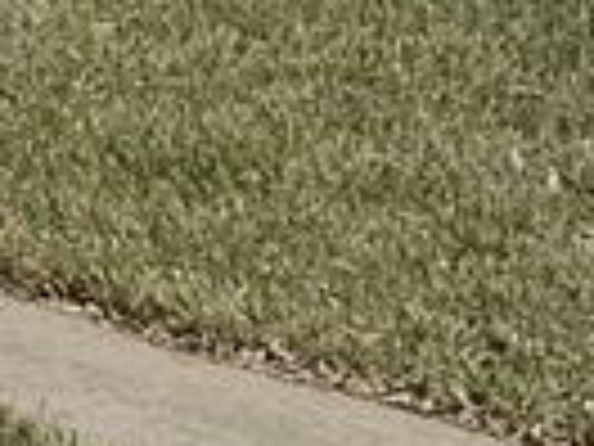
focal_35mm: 249
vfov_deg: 5.5
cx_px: -1485
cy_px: -1018
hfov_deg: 6.8
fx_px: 4273
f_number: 1.65
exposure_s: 1/2723
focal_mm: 6.19
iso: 50
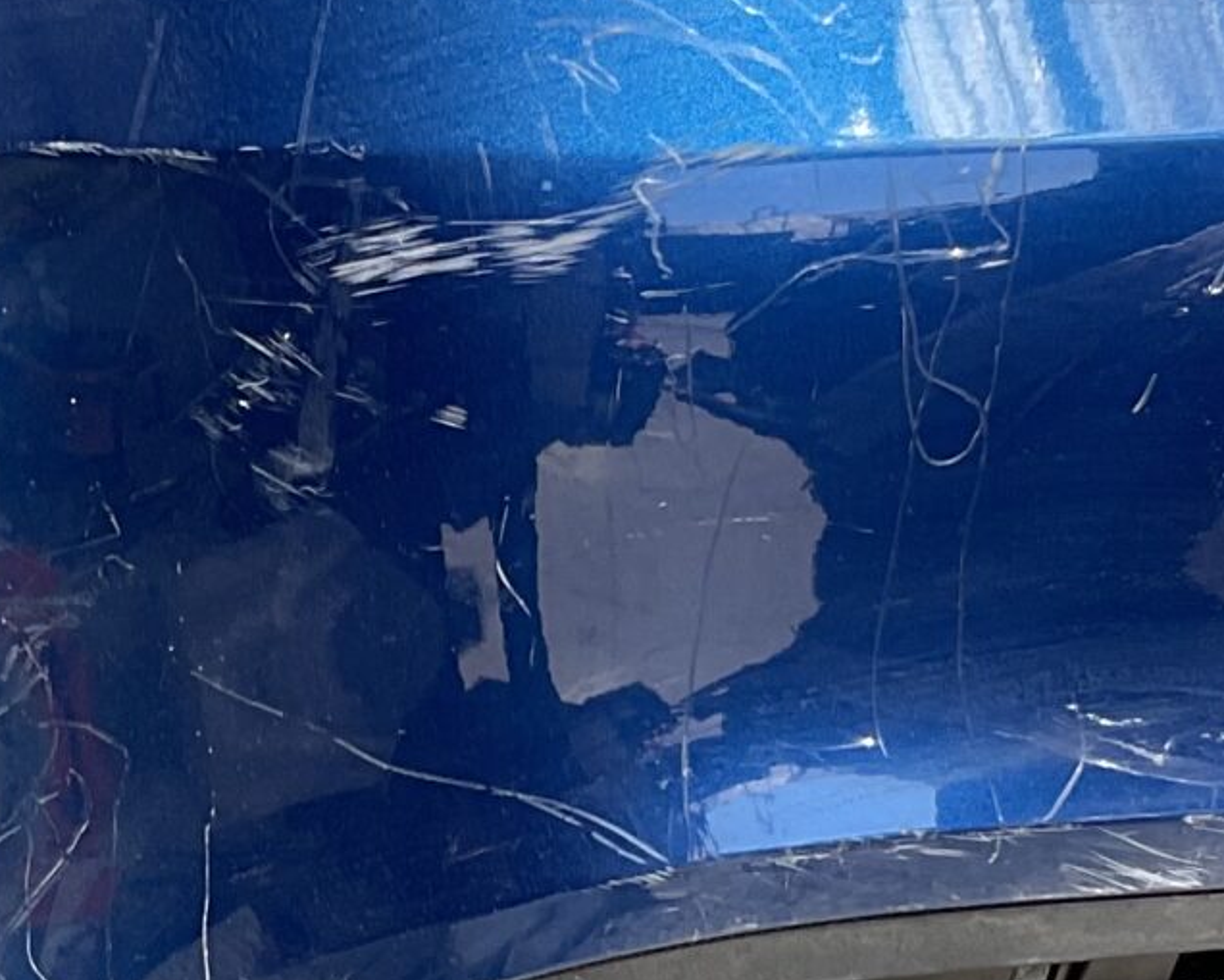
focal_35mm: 114
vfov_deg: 13.5
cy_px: 620
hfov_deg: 16.8
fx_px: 4130
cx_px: 344
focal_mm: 3
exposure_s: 1/289
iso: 16
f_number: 1.8
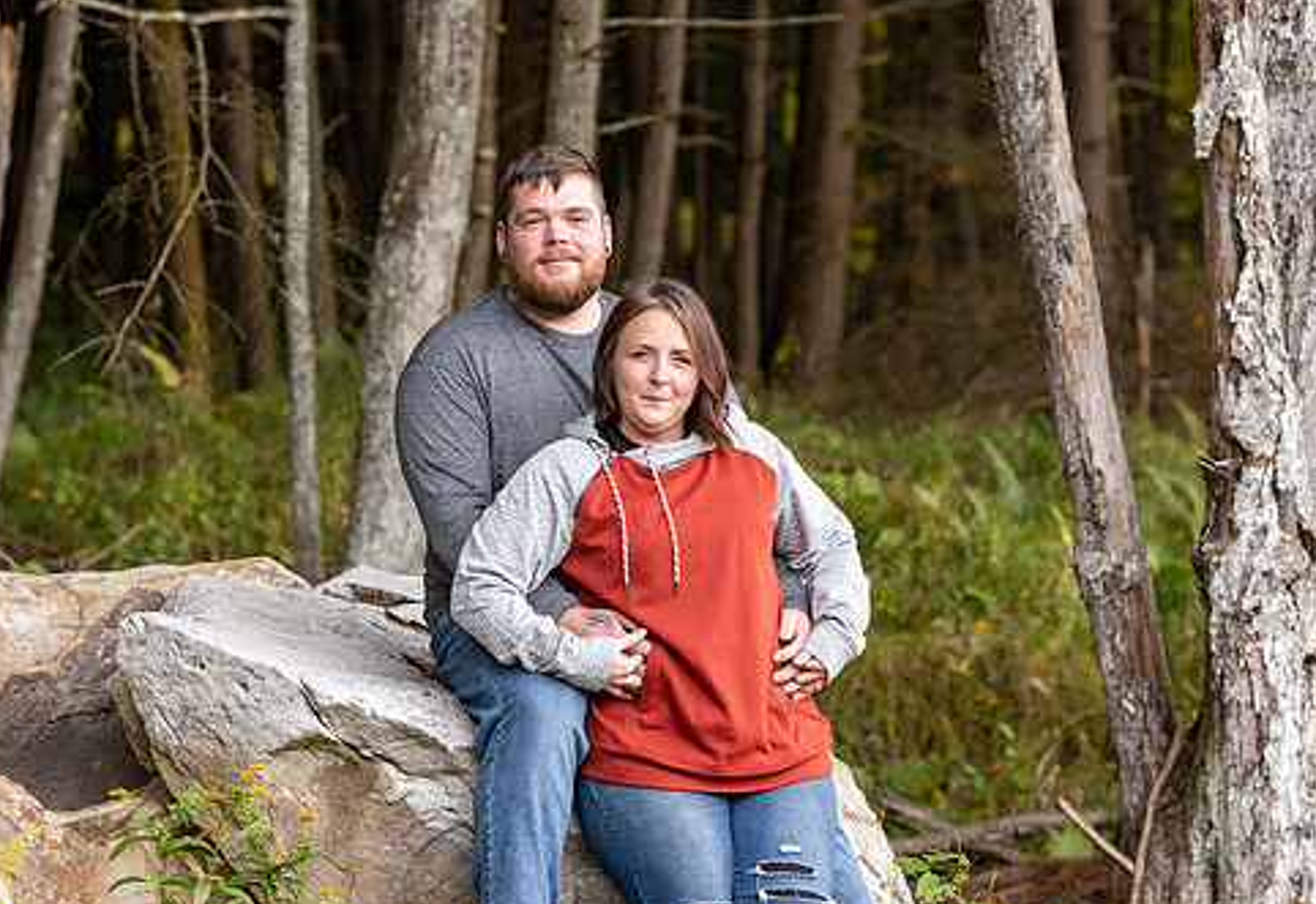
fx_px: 4464
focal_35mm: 121
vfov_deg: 11.6
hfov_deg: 16.8
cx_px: 618
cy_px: 392
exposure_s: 1/640
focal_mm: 85
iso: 2500
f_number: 3.2
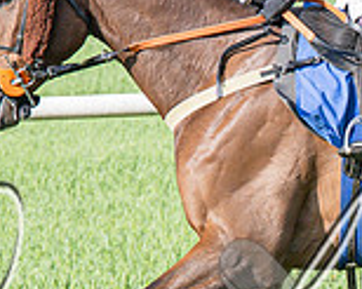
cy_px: 202
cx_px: 235
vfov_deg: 2.9
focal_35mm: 530
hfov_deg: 3.7
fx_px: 5675
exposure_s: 1/1600
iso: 200
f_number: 4.5
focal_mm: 86
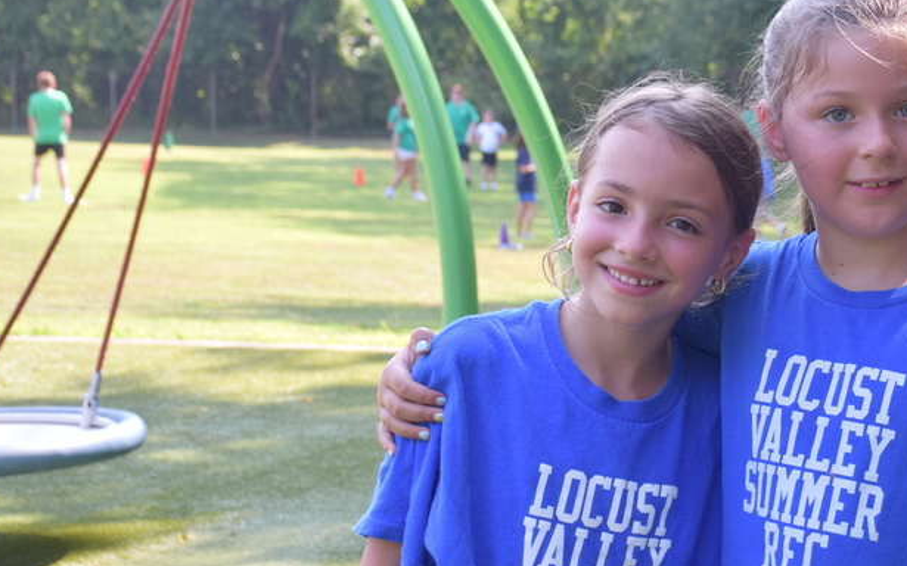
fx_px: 2644
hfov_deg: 19.3
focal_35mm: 107
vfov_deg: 12.2
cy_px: 331
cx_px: 714
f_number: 7.1
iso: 400
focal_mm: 42
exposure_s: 1/200
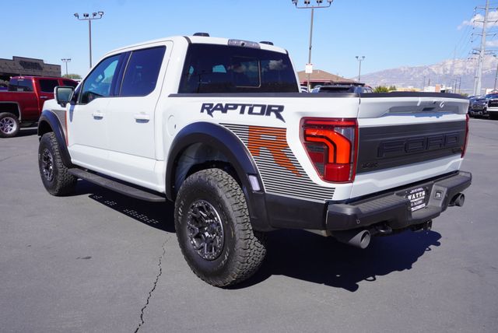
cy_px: 166
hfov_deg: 61.9
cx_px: 249
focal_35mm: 30
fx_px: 415
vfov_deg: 43.7
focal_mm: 20
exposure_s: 1/125
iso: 100
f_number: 9
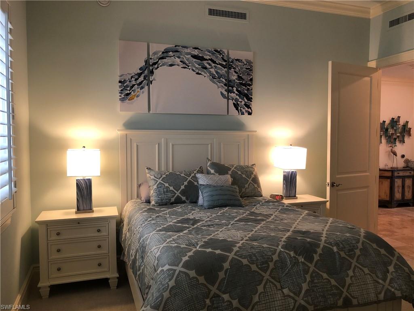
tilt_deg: -2.6
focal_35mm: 28
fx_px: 335
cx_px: 207
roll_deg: -0.3
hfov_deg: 63.4
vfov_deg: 49.7
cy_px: 156
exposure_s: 1/17
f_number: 1.8
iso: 40
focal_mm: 3.99
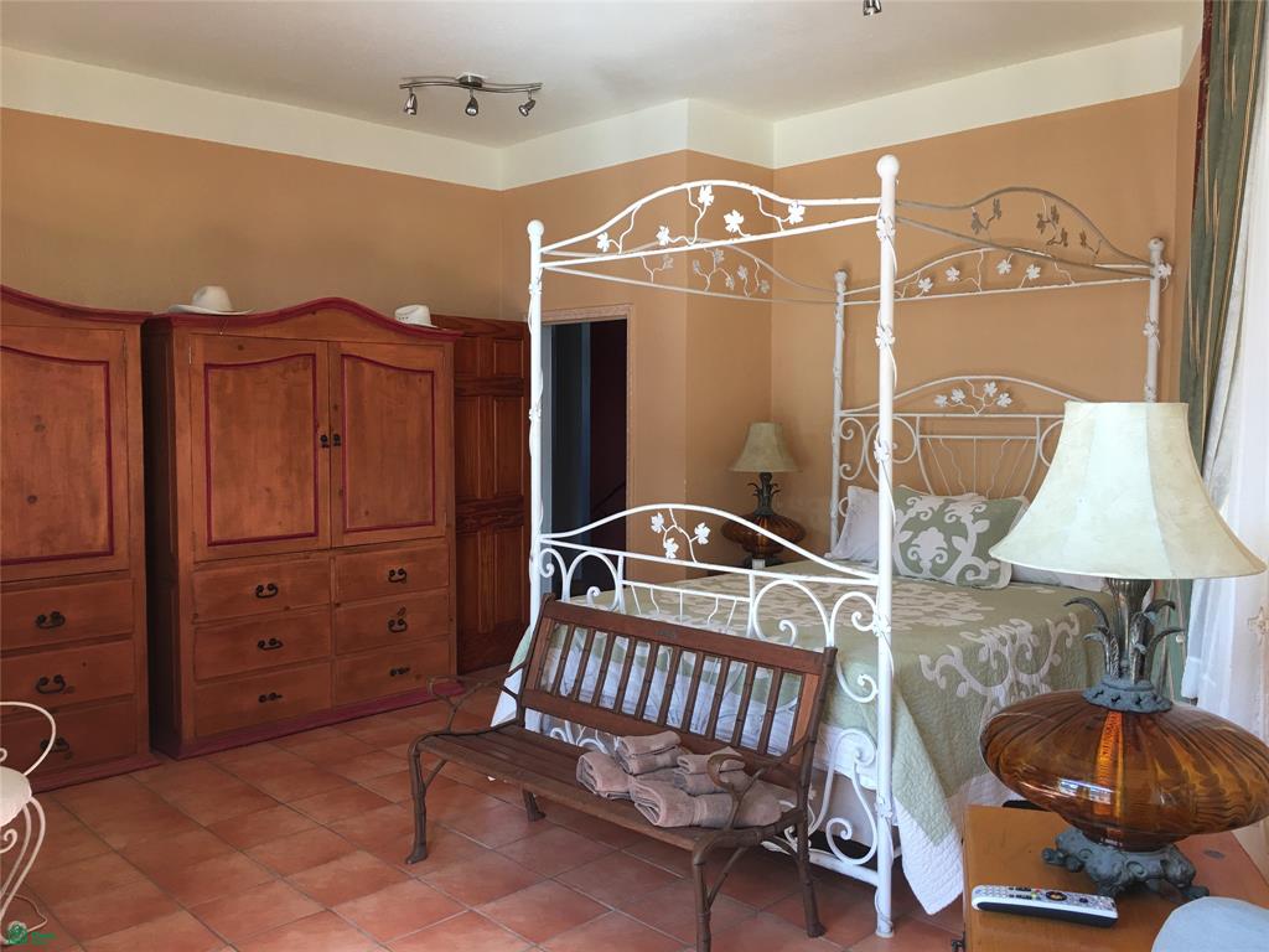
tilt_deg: -3.3
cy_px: 476
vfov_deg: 48.2
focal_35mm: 29
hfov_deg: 61.7
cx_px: 634
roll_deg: -0.1
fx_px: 1063
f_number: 2.2
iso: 25
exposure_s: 1/30
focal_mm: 4.15
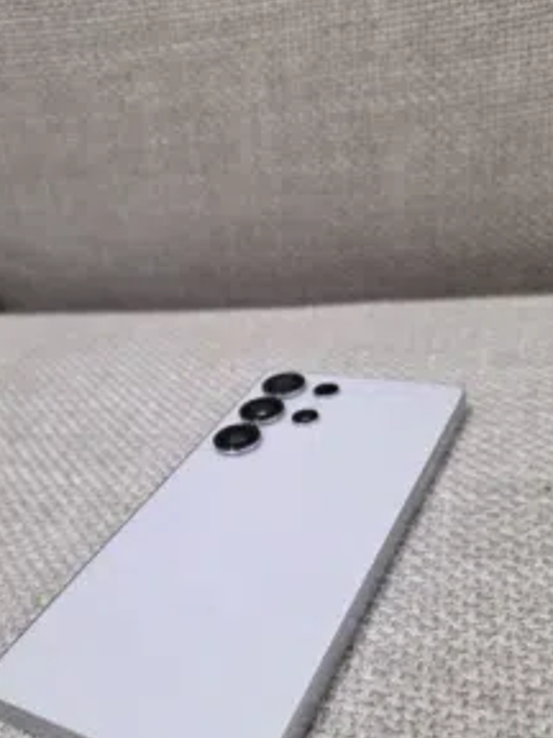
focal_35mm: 32
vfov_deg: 56.0
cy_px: 472
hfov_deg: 44.0
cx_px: 236
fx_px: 682
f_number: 1.7
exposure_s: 1/100
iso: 500
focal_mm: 6.3
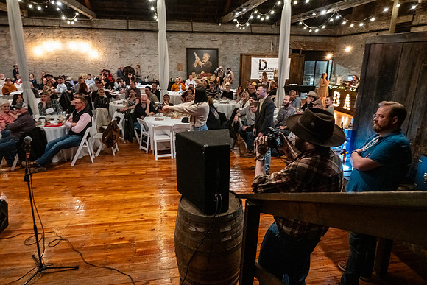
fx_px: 285
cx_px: 214
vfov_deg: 53.2
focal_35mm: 24
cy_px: 142
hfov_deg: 73.7
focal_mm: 24
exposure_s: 1/40
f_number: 6.3
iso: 6400
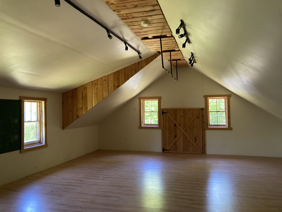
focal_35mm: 28
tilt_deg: +1.8
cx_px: 141
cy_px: 106
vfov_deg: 49.7
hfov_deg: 63.4
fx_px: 228
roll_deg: -0.5
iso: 160
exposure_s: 1/60
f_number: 1.8
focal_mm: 3.99
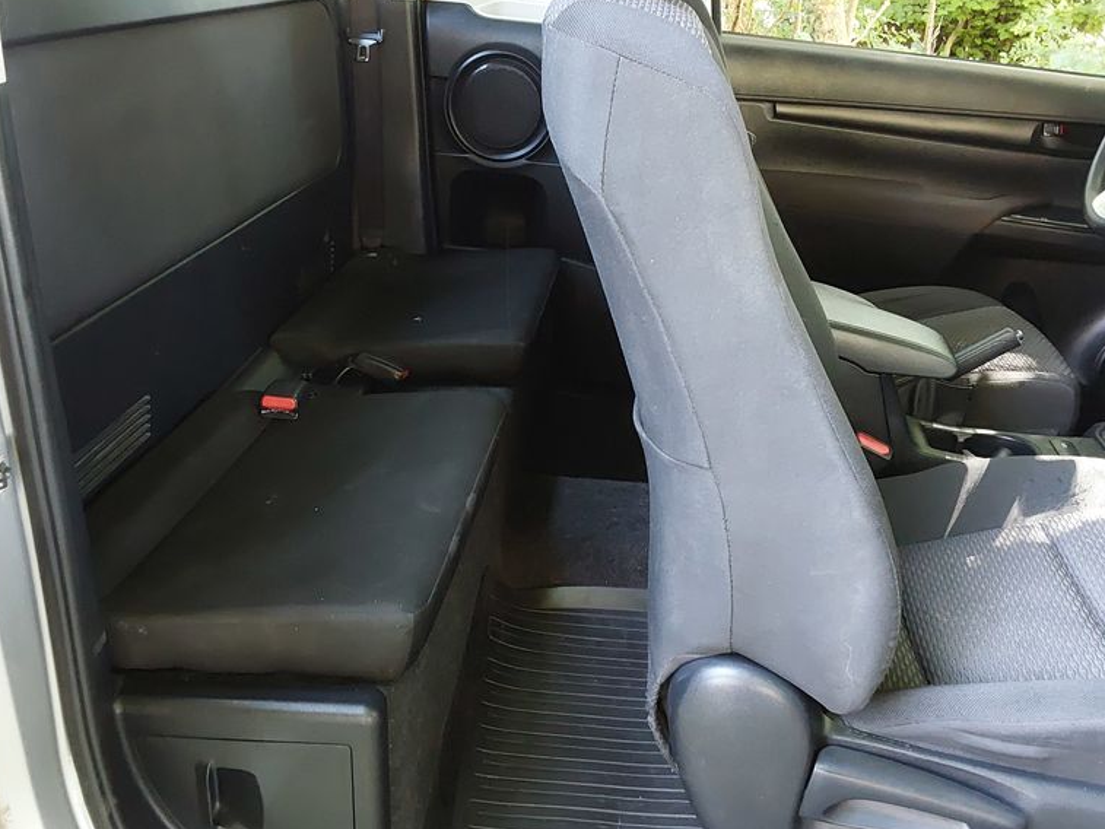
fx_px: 1181
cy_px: 377
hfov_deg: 50.1
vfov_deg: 38.6
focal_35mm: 37
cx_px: 528
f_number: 1.9
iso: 400
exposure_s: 1/24
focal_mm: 2.91
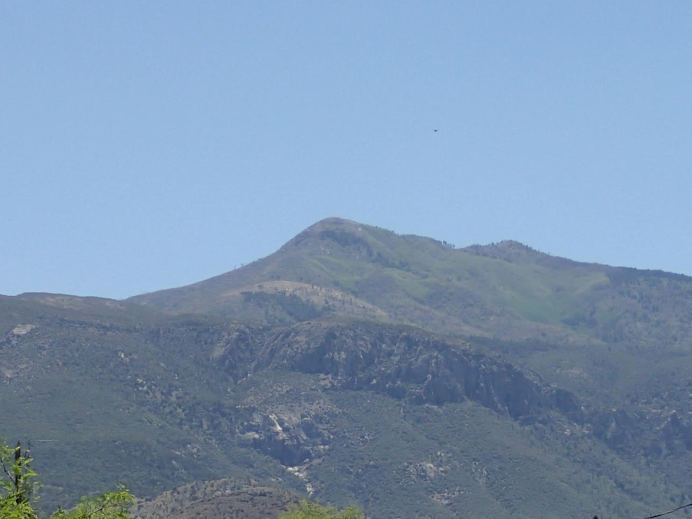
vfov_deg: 9.7
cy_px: 532
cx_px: 269
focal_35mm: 152
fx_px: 3038
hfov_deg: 13.0
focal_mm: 11.78
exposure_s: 1/640
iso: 100
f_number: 5
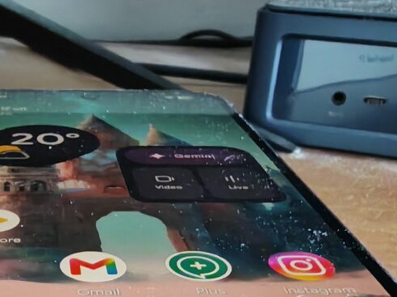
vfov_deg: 23.2
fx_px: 700
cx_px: 162
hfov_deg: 31.6
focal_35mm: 61
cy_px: 281
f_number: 2
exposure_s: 1/25
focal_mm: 1.82
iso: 2000
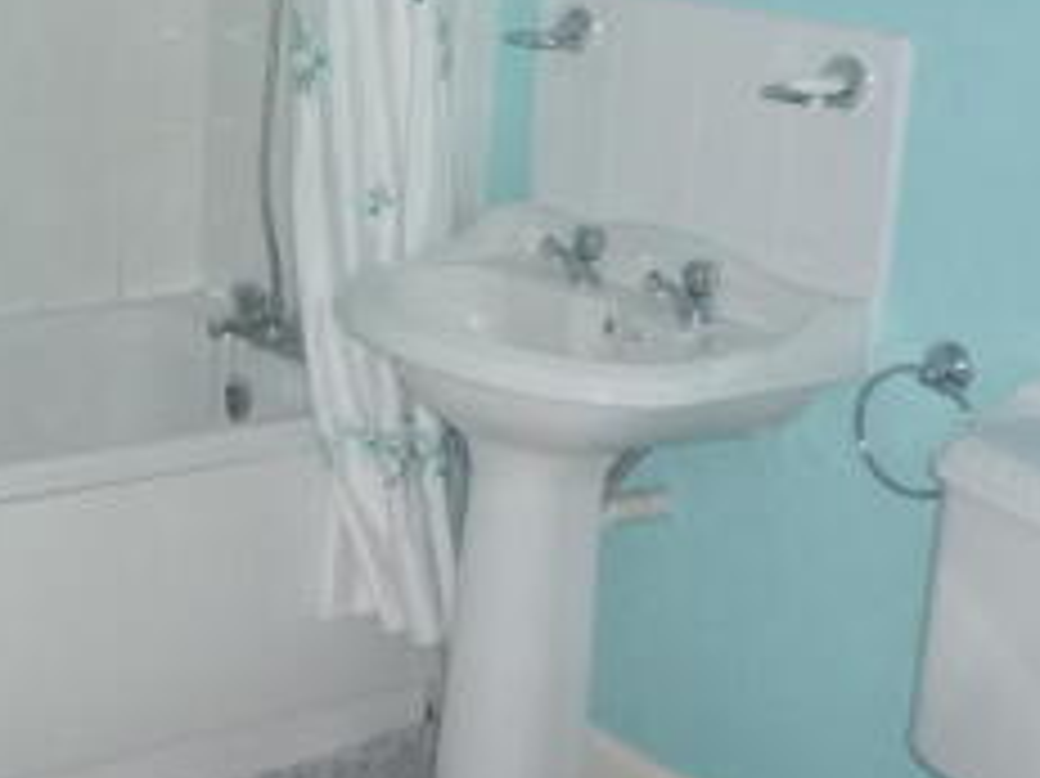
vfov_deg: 23.2
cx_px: 205
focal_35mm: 63
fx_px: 1892
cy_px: 308
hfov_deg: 30.0
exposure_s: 1/30
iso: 160
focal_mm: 4.5
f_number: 2.8
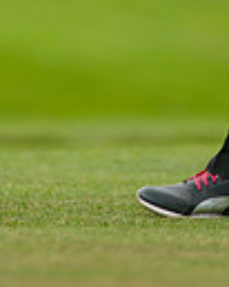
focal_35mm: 979
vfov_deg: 2.0
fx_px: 8304
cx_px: 92
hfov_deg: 1.6
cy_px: -171
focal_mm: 300
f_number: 4
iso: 320
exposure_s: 1/5000
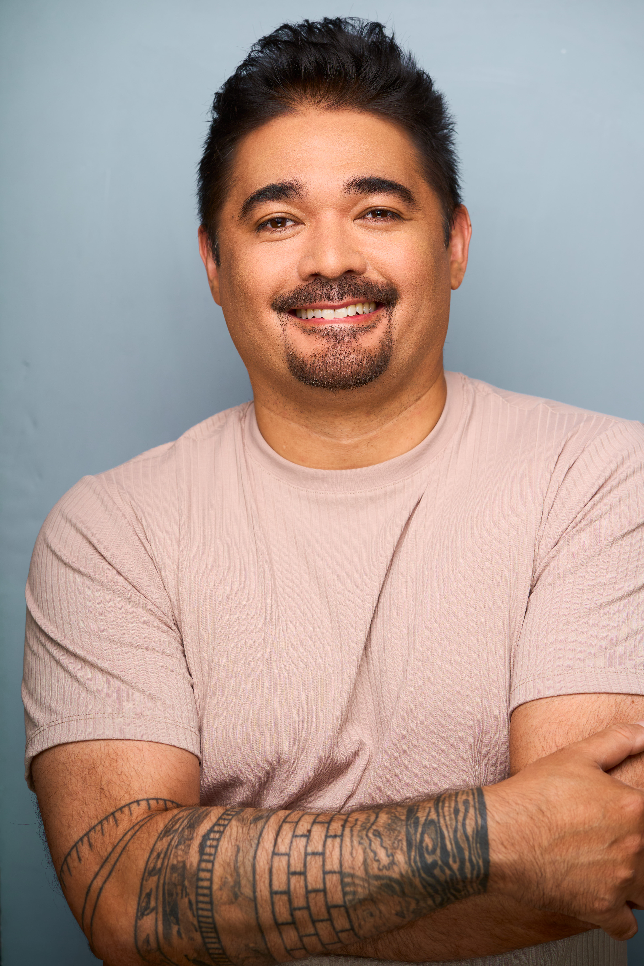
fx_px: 2281
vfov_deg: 23.9
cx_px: 322
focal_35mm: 85
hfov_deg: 16.1
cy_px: 483
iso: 250
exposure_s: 1/200
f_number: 5.6
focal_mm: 85
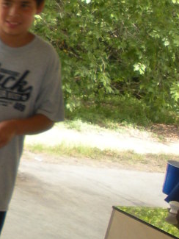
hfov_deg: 9.2
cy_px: 172
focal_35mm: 151
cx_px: -177
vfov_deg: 13.0
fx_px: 1040
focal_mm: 6.3
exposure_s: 1/55.1
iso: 64
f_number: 3.5
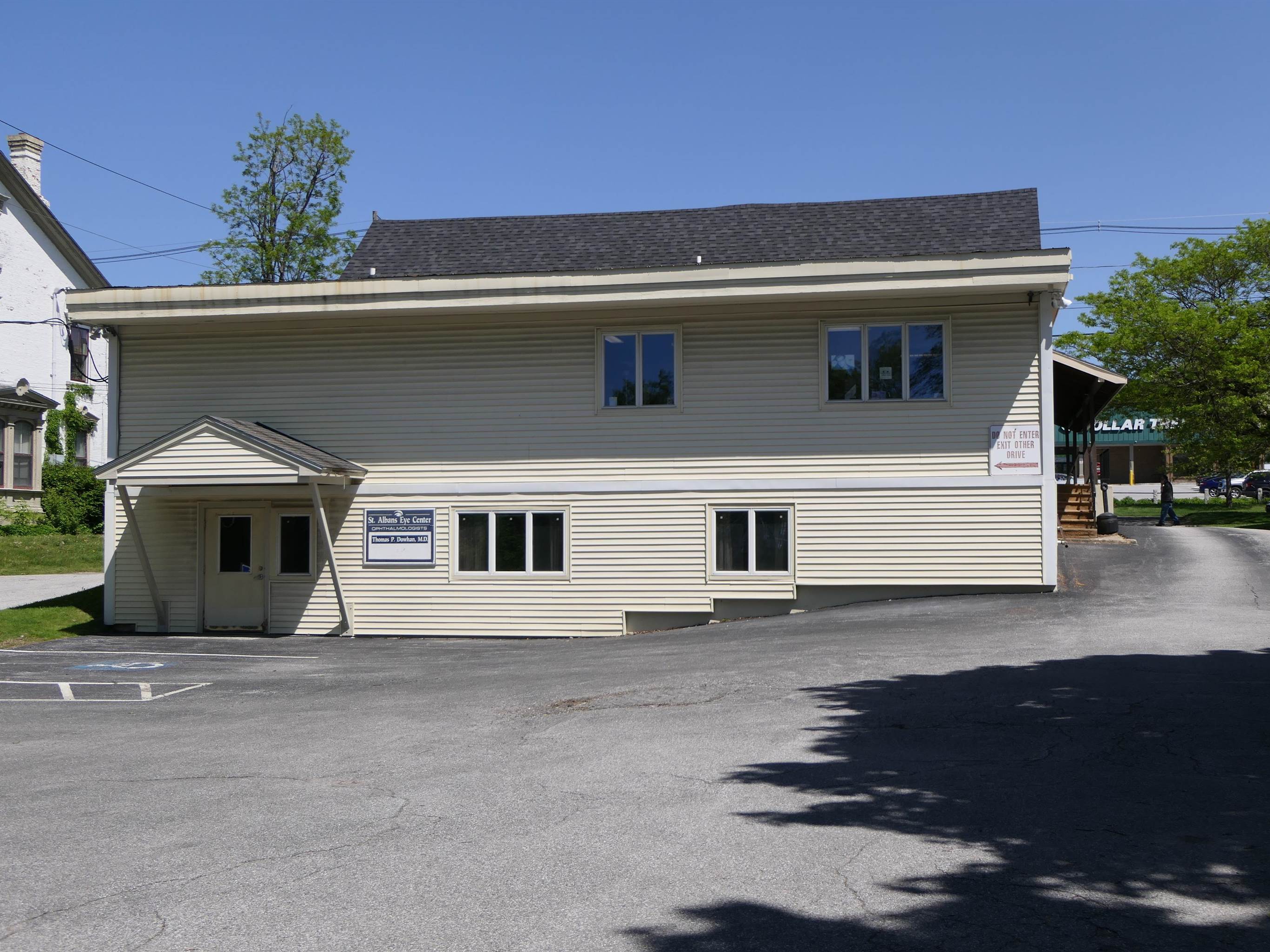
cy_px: 476
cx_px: 693
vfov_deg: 36.8
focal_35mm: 39
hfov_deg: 47.8
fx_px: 1431
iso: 125
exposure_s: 1/1600
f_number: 4
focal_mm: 13.2
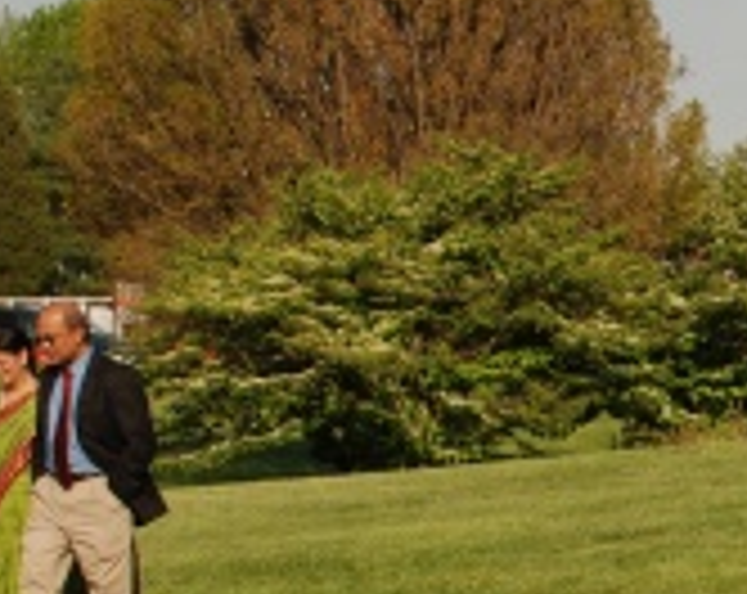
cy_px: 531
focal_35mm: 169
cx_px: 936
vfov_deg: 9.1
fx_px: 3723
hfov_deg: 11.2
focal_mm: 31
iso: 100
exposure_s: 1/200
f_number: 8
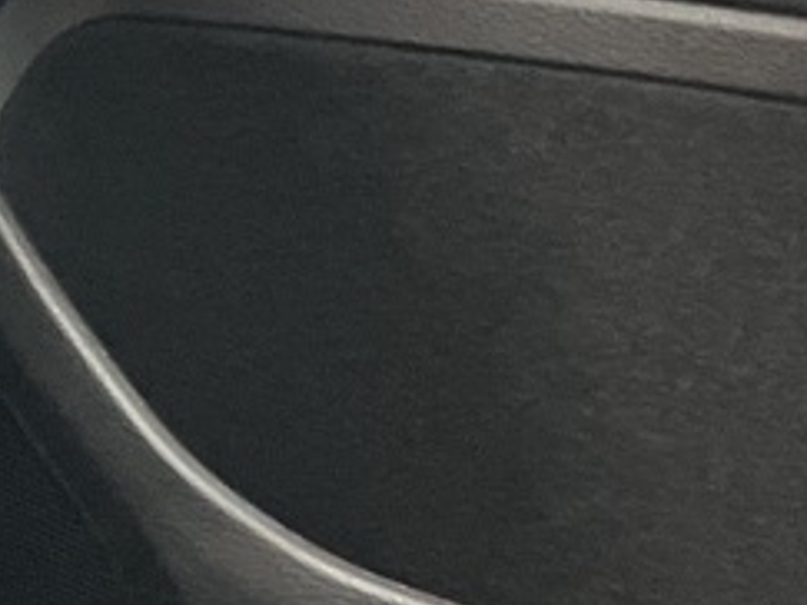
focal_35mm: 166
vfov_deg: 8.9
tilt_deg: -26.8
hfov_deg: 9.7
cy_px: 499
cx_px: -1451
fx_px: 3868
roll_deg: -2.6
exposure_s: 1/102
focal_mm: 3.99
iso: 80
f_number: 1.8
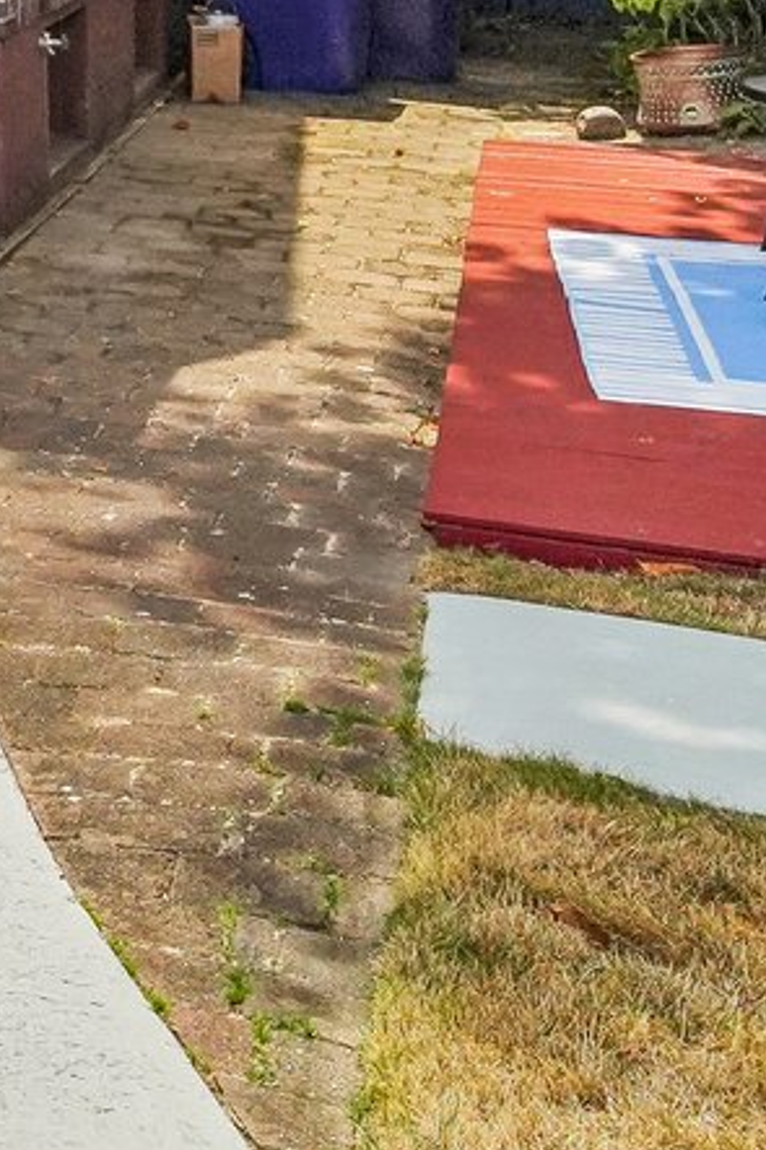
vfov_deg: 24.5
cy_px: -271
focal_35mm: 74
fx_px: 2363
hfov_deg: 13.8
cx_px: -1013
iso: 1600
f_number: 8
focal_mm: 16
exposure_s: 1/1250
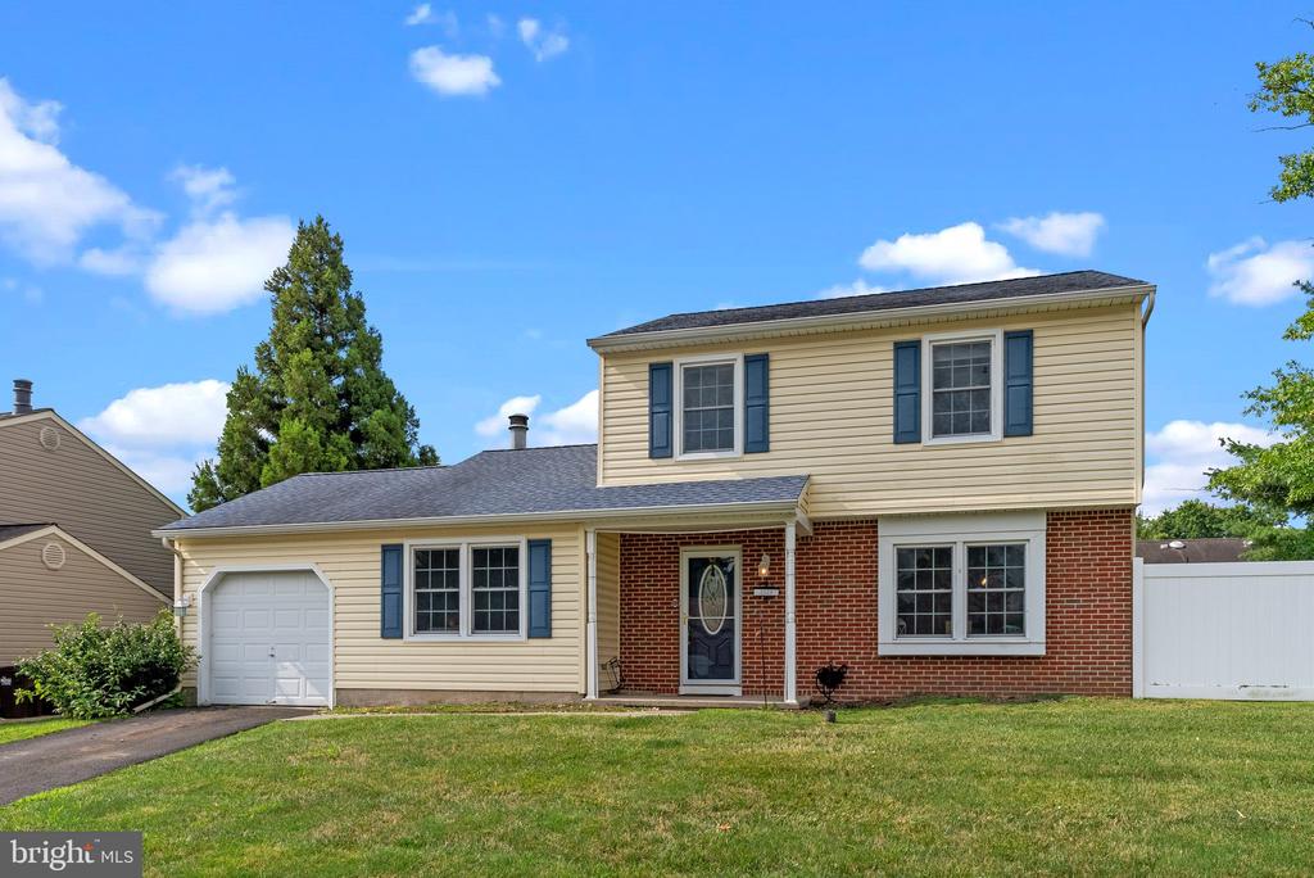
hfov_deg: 73.7
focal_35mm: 24
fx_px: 876
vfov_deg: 53.2
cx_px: 657
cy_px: 439
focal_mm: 24
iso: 800
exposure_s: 1/1000
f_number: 11
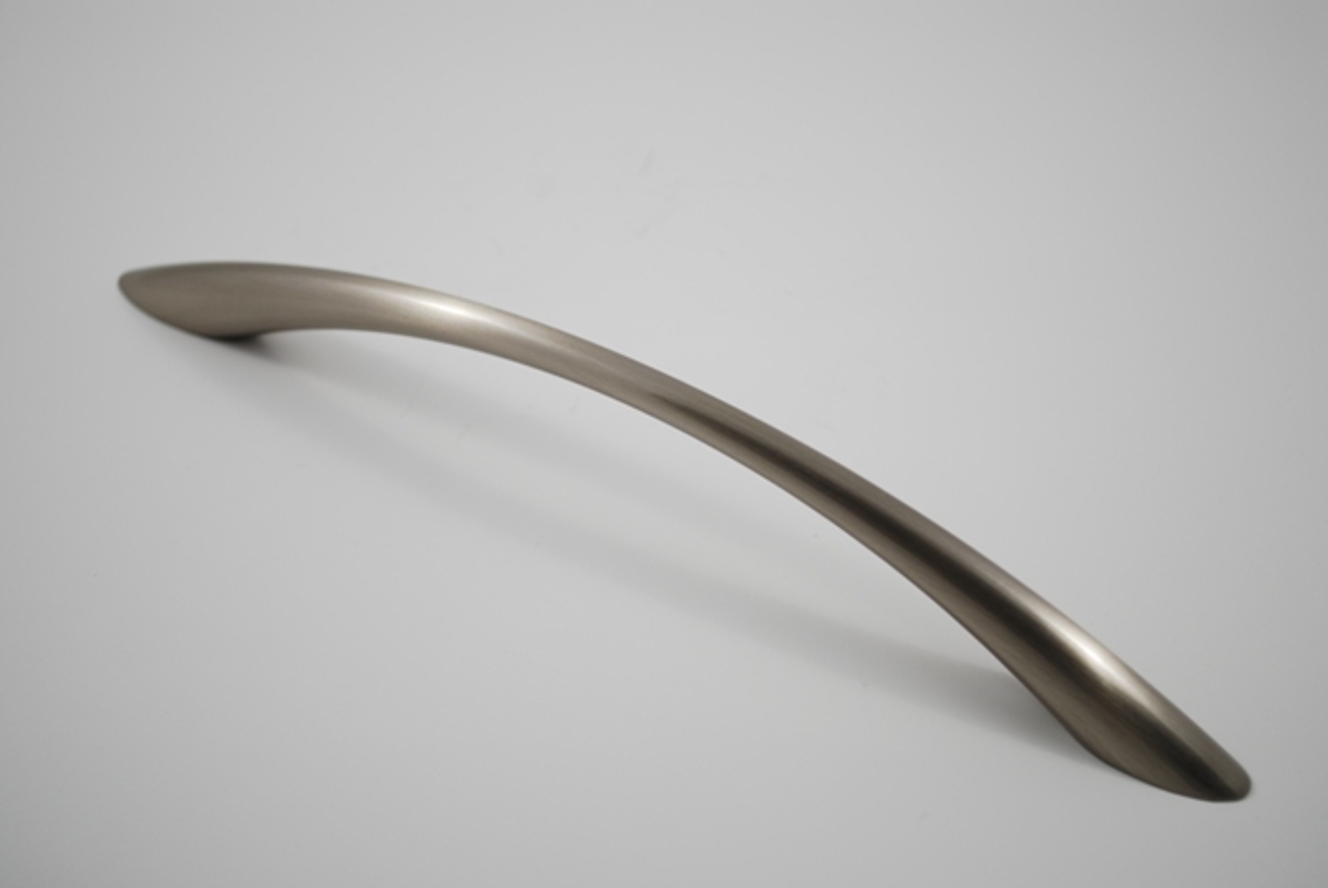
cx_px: 664
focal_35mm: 66
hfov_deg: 30.5
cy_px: 444
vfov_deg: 20.7
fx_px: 2437
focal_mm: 44
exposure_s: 1/30
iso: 100
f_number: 5.3
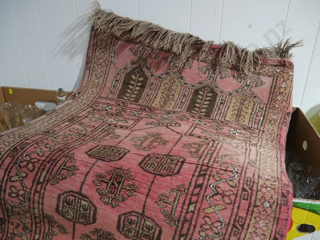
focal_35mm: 28
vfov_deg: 49.8
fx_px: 259
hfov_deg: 63.4
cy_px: 120
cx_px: 160
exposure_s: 1/60
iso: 1250
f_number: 3.5
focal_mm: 14
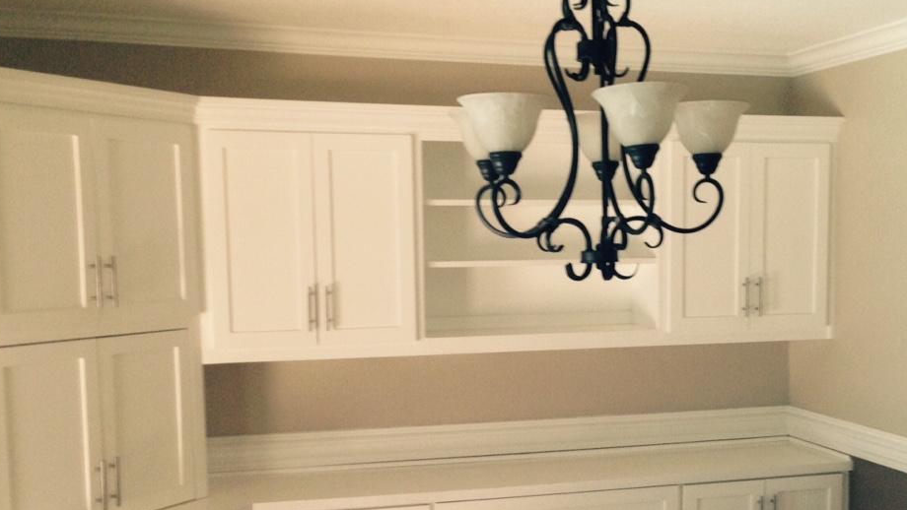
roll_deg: -0.4
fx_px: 1203
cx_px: 585
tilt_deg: -5.9
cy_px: 354
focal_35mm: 50
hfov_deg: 40.9
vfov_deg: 23.8
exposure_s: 1/20
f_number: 2.4
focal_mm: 4.12
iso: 80
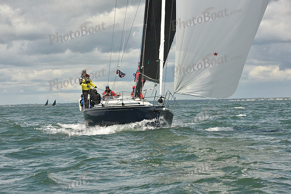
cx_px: 146
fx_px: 1091
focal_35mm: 135
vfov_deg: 10.2
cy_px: 97
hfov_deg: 15.2
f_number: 11
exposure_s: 1/800
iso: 320
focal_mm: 135
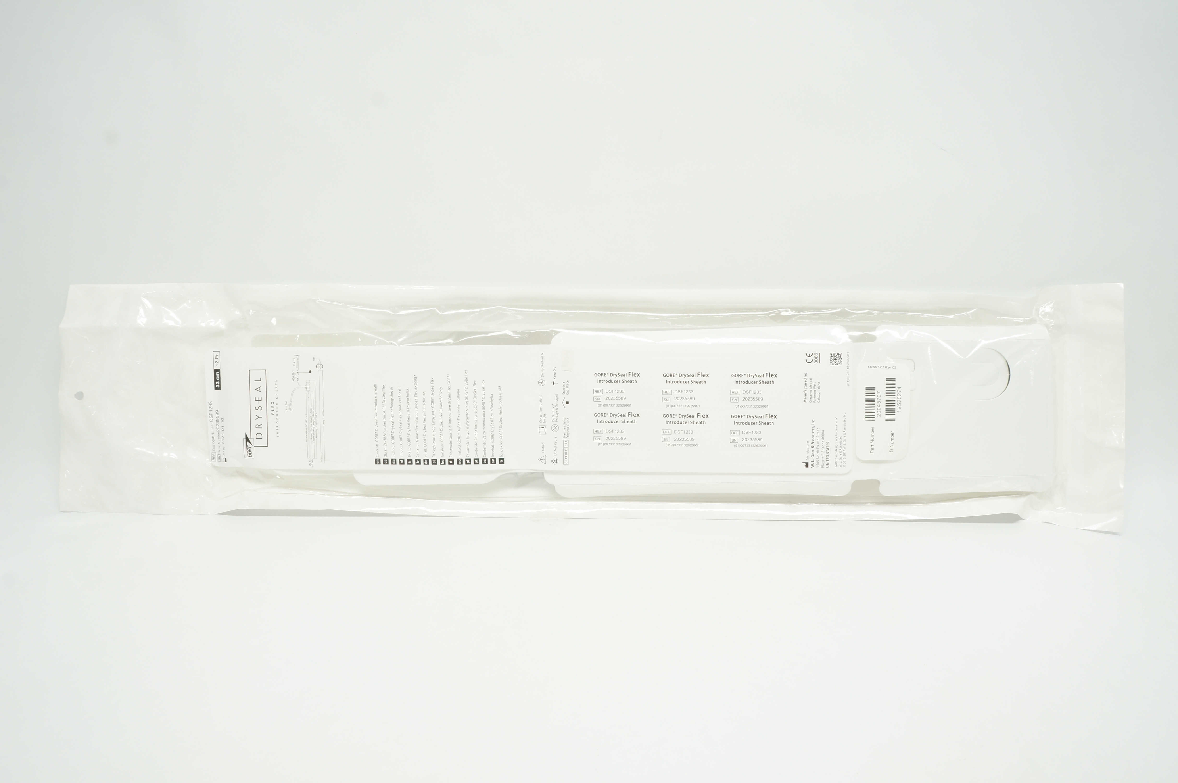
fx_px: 883
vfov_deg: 47.8
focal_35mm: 27
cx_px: 589
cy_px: 392
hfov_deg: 67.4
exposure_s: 1/15
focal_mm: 18
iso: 400
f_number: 11
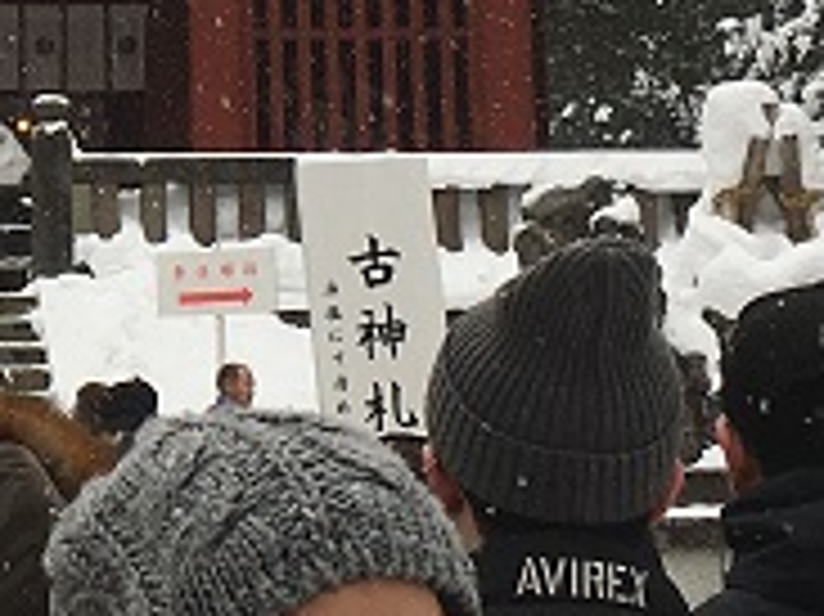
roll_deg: -1.1
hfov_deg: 11.9
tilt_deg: +13.4
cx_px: -351
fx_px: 3806
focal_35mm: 160
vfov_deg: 9.2
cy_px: -9
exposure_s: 1/398
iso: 25
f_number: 2.2
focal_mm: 4.15
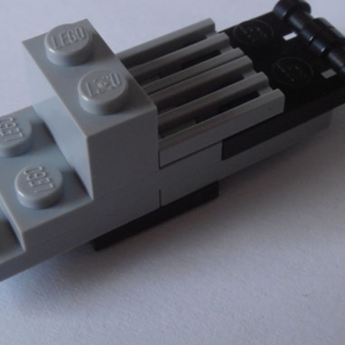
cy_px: 104
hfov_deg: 22.5
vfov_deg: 22.3
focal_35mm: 77
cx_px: 182
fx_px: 868
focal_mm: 6.61
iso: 100
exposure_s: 1/40
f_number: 3.9
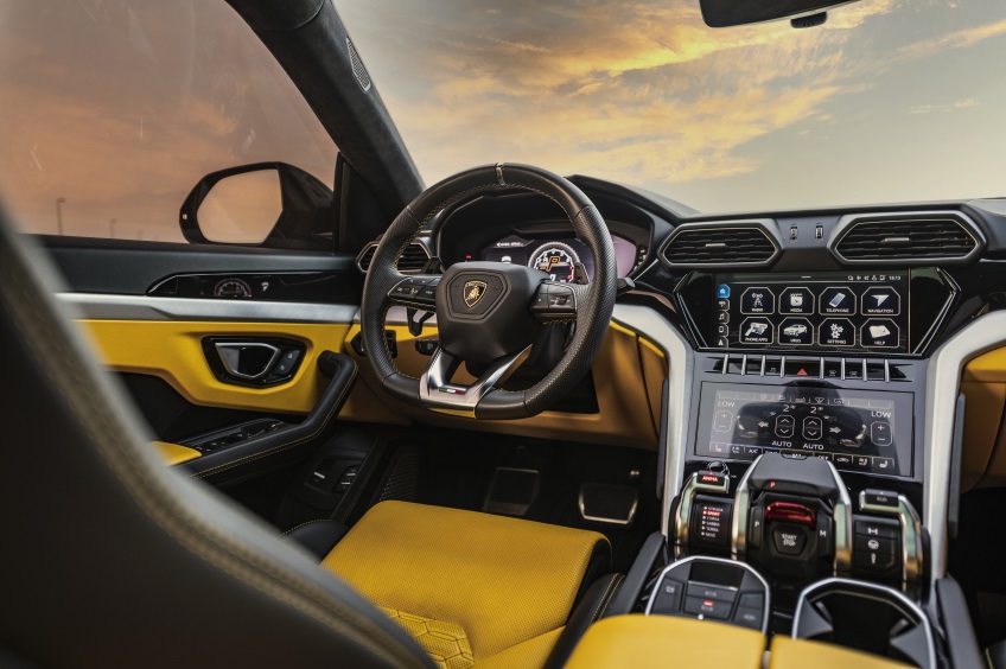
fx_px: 670
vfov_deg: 53.1
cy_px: 334
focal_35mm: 24
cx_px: 503
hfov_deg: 73.8
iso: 250
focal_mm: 24
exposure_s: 1/80
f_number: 2.8
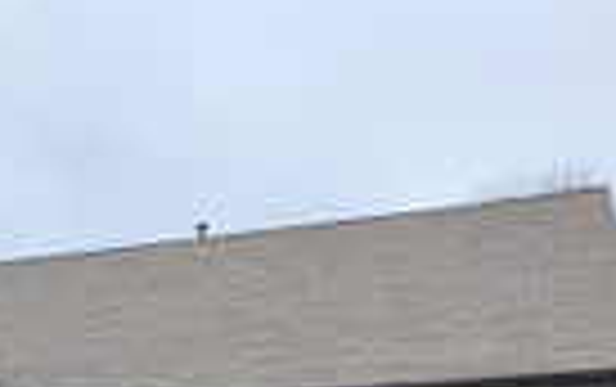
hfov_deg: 26.4
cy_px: 655
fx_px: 1244
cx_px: 11
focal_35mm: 74
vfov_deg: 15.6
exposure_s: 1/717
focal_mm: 6.9
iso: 19
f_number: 1.68
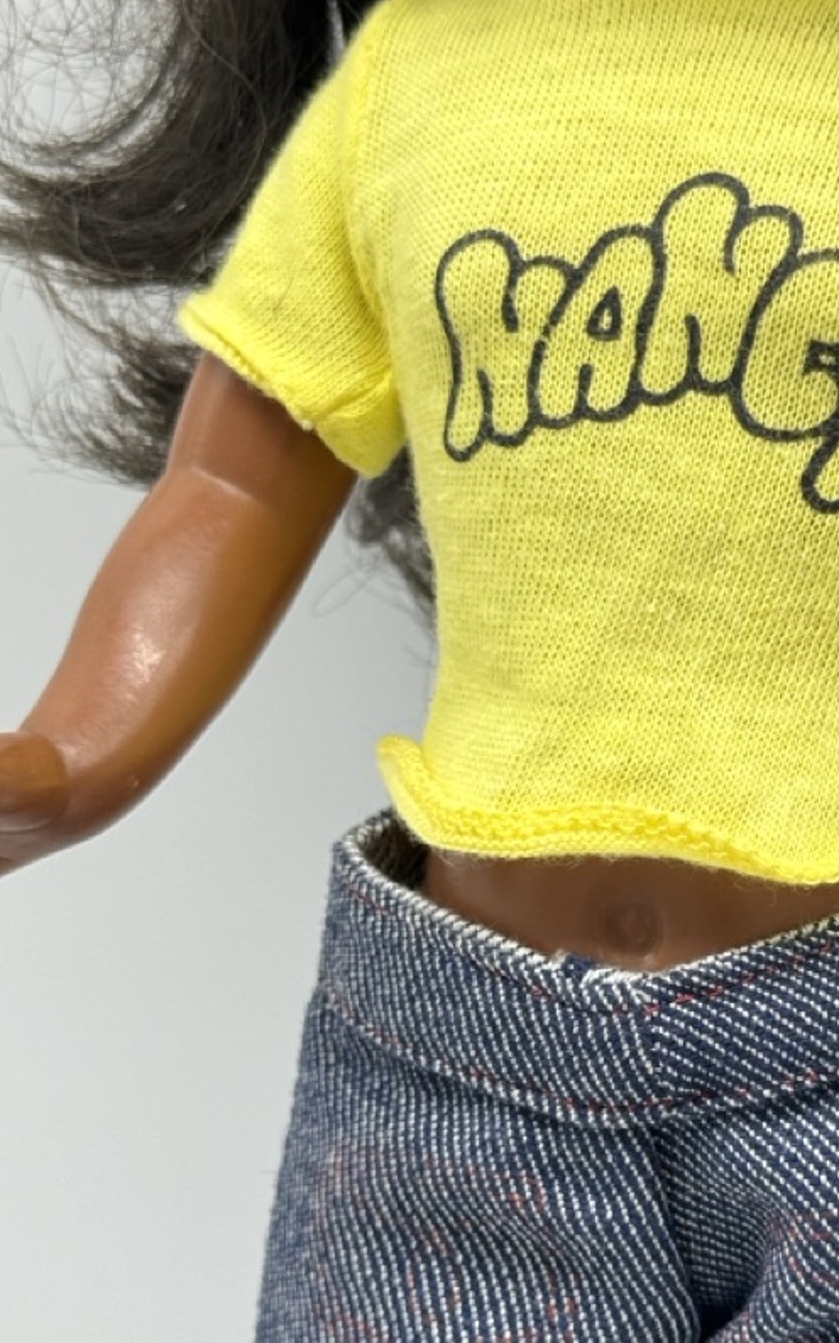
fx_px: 3001
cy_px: 692
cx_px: 756
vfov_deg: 25.2
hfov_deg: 15.7
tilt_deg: -20.9
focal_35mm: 82
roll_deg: +1.8
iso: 64
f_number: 1.78
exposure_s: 1/223
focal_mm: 6.76
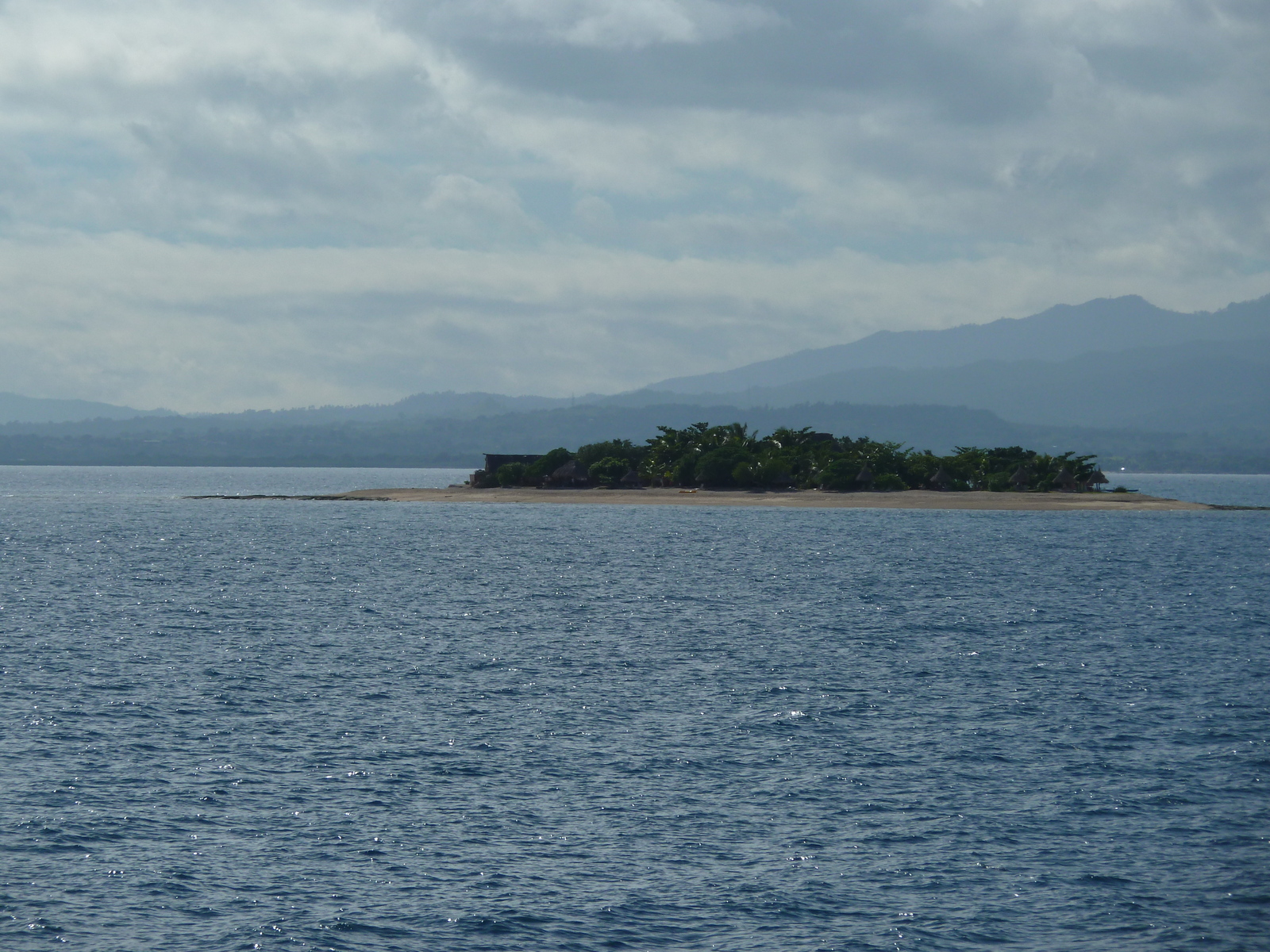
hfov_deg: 9.4
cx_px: 635
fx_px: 7705
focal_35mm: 210
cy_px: 476
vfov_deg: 7.1
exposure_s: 1/1000
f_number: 6.3
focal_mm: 34.4
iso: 80
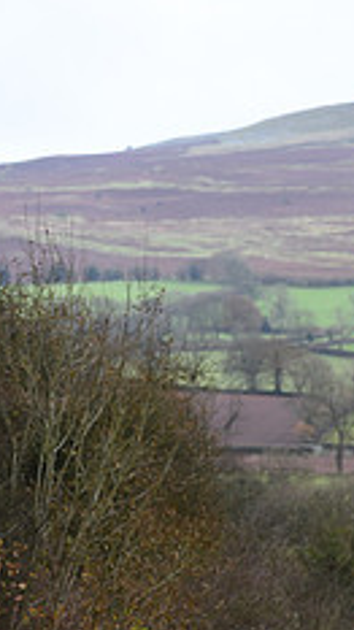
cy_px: 427
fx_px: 3923
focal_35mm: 235
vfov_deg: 9.2
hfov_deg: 5.1
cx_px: 746
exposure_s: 1/1000
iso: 900
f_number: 4.5
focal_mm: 90
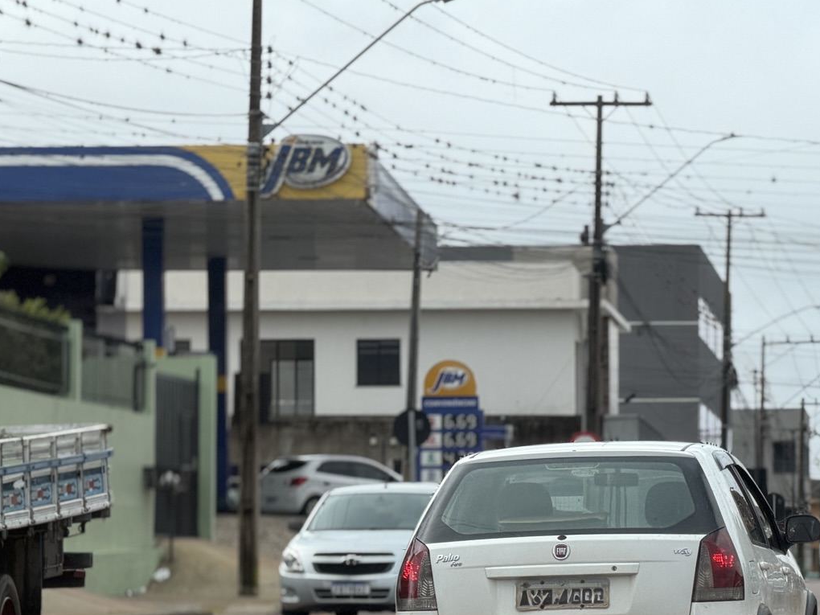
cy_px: 572
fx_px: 4643
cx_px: 671
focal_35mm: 196
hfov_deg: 10.1
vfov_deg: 7.6
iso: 50
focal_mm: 16.89
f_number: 2.8
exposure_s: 1/549
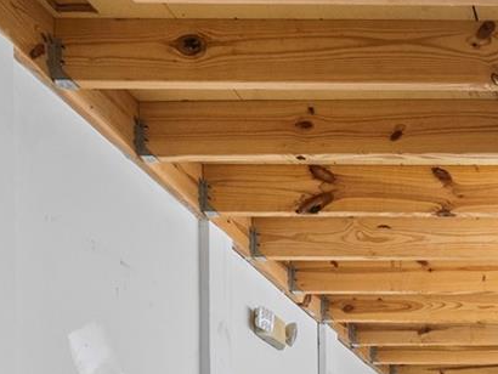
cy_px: 589
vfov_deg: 20.3
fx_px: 864
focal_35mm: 60
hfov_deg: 26.4
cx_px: 674
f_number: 8
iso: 640
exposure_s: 1/1.25
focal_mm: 16
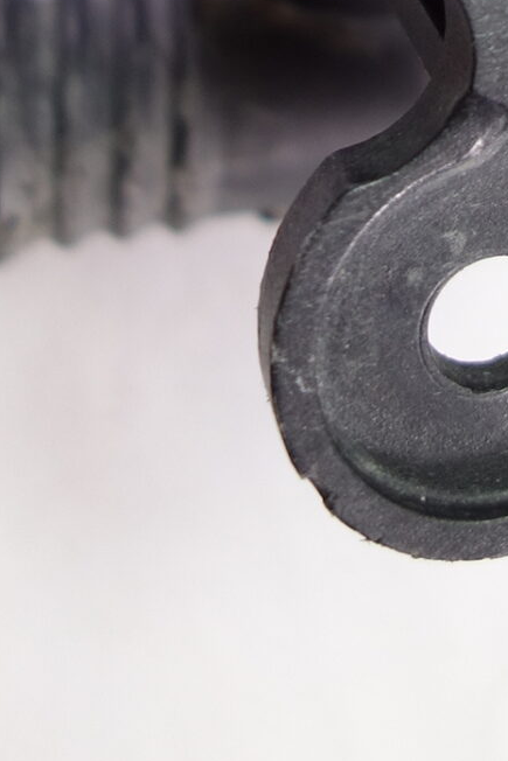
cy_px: -680
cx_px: 806
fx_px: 2327
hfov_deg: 11.8
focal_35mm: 110
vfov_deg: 15.5
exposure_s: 1/40
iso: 125
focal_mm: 10.4
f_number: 2.2
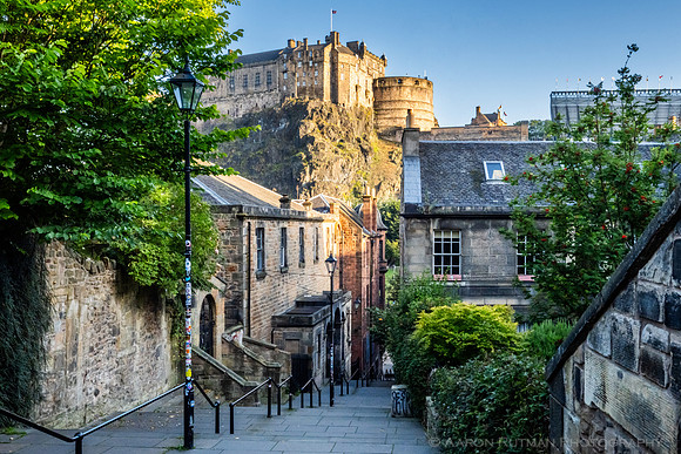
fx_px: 654
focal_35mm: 35
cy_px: 233
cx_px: 376
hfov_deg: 54.9
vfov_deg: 38.3
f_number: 22
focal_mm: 31
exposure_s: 1/60
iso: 1250
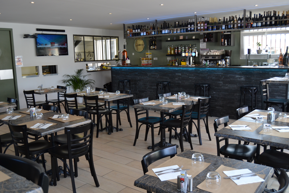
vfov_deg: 40.0
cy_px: 96
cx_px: 144
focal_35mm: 33
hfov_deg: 57.2
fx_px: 265
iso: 400
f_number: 4.5
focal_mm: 22
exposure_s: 1/80
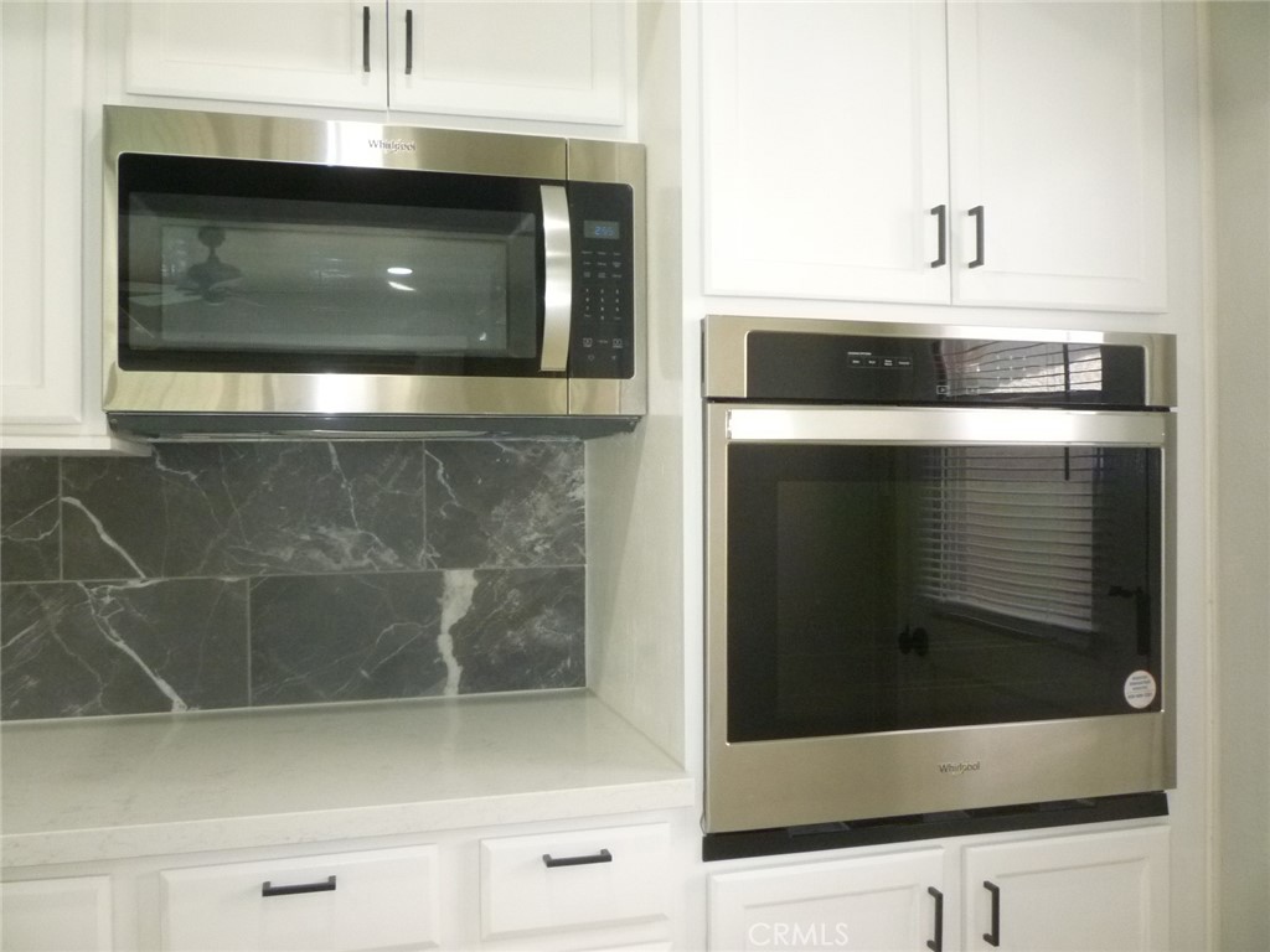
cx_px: 635
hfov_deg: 61.7
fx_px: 1064
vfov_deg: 48.2
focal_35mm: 29
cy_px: 476
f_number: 3.3
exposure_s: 1/80
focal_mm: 5.2
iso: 400
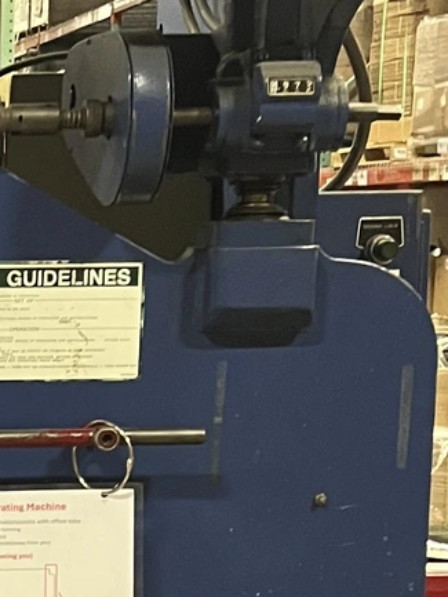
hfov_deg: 11.3
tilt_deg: -8.6
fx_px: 2070
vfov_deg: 16.1
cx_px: -416
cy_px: 589
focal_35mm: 120
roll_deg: +1.3
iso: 500
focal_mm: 5.1
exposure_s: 1/30
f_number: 1.6
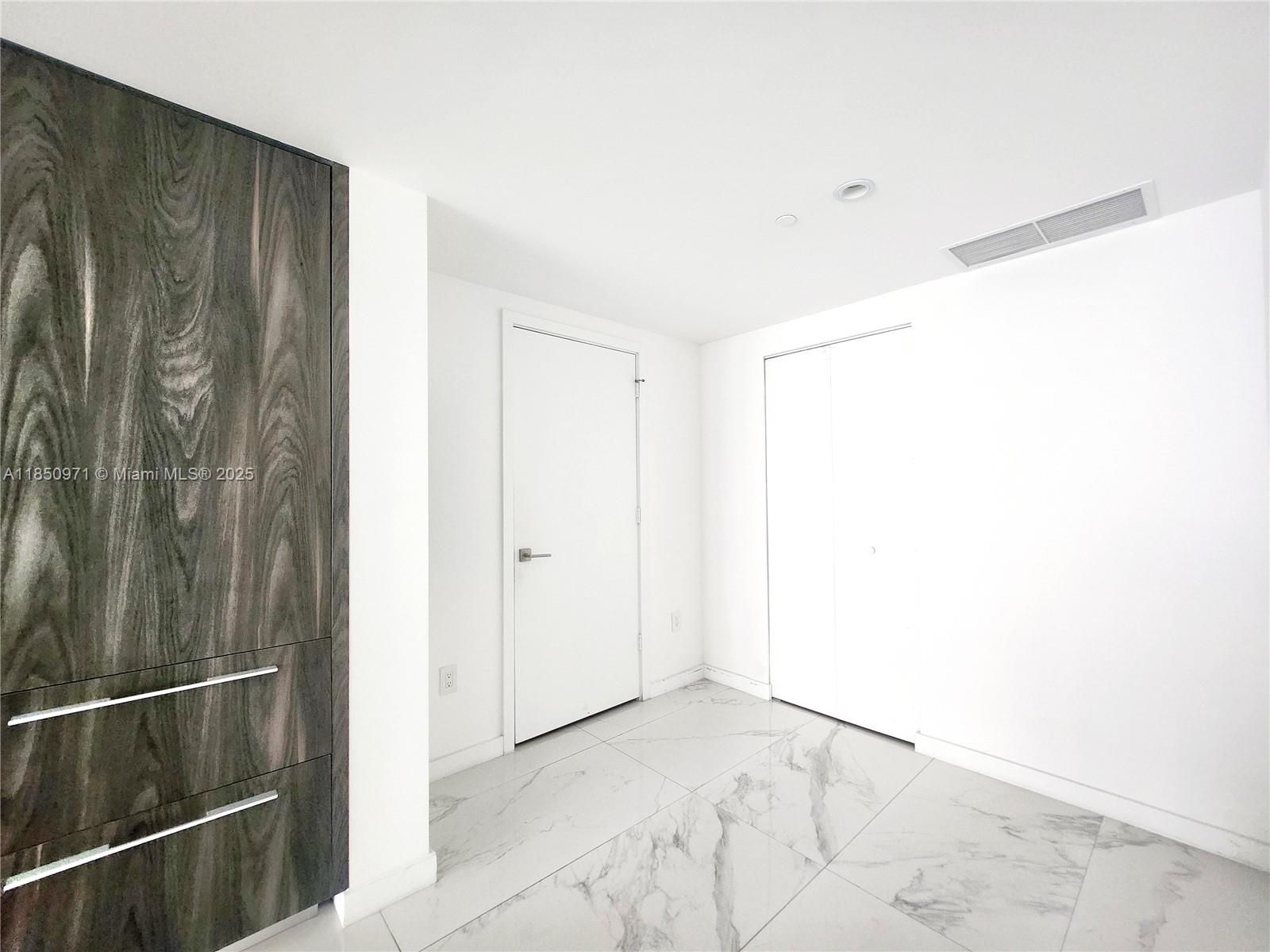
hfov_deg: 106.2
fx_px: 477
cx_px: 635
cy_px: 476
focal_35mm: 13
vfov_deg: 89.9
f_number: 2.2
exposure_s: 1/60.2
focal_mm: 1.74
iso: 125
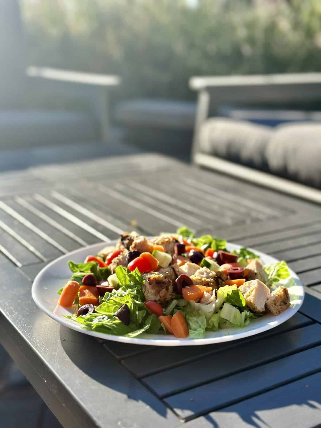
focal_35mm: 48
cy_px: 214
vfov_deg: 39.7
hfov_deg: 30.3
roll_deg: -1.2
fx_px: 593
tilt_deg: -15.1
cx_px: 160
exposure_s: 1/2597
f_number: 1.78
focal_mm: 6.86
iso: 100
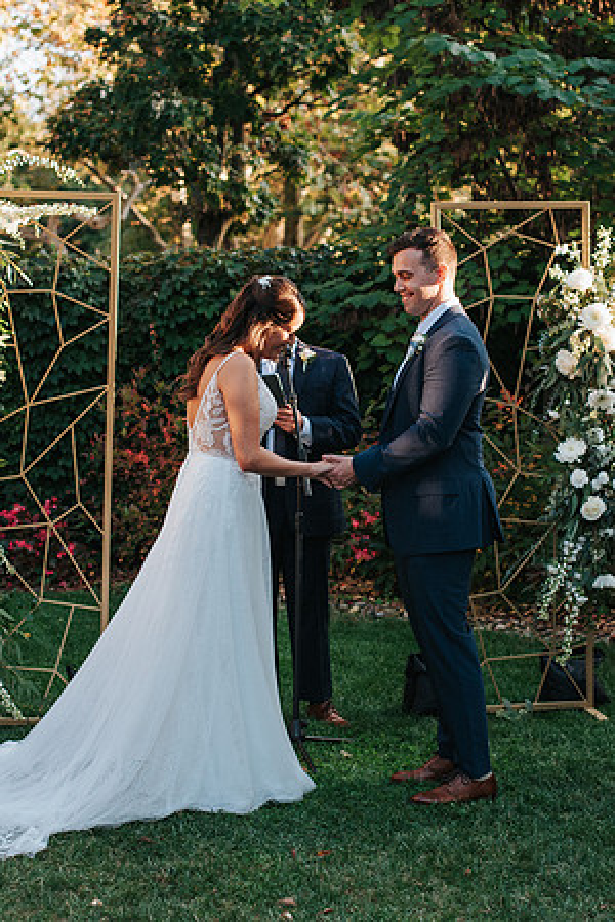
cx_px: 289
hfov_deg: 18.0
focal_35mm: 76
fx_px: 1942
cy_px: 461
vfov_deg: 26.7
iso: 1000
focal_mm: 50
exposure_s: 1/800
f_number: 3.2
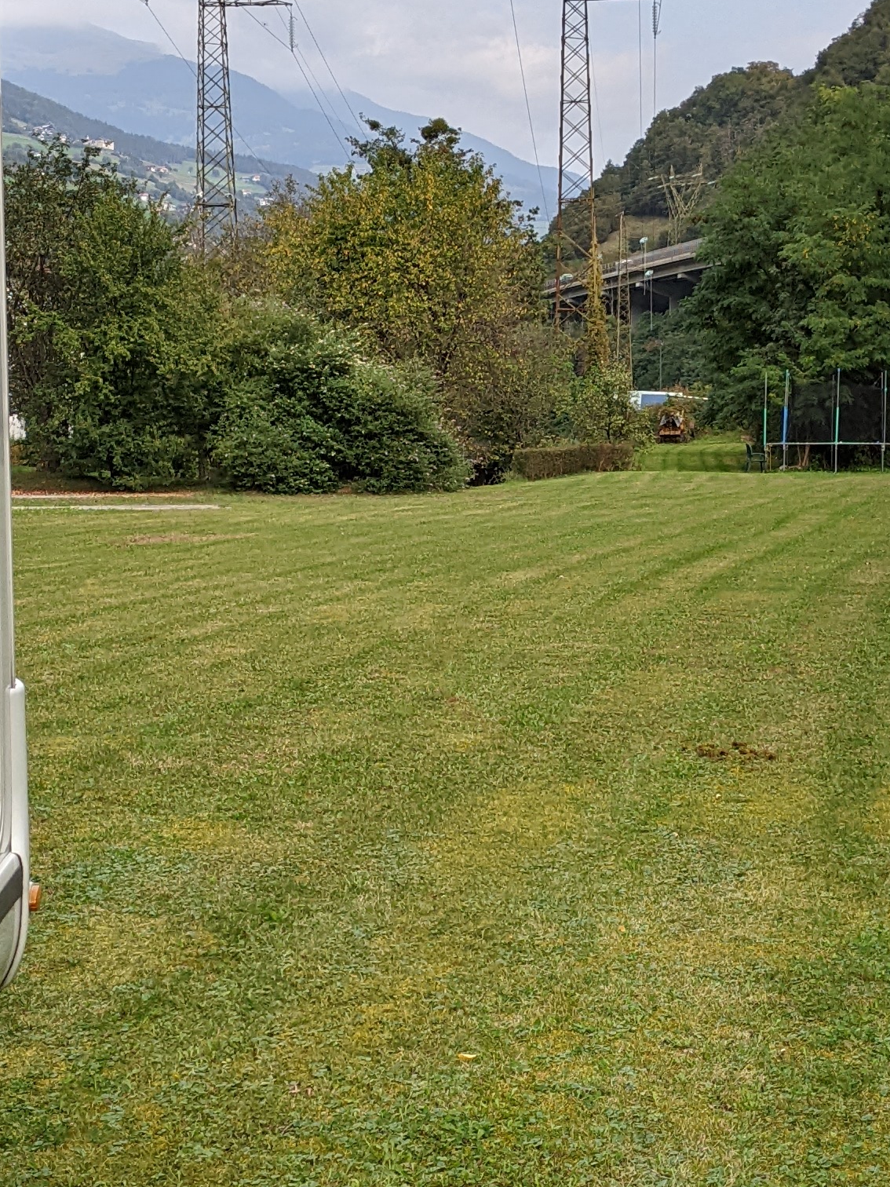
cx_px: 571
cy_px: 648
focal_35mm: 72
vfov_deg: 27.0
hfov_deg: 20.4
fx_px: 2468
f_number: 1.8
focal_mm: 4.44
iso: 62
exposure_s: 1/2132
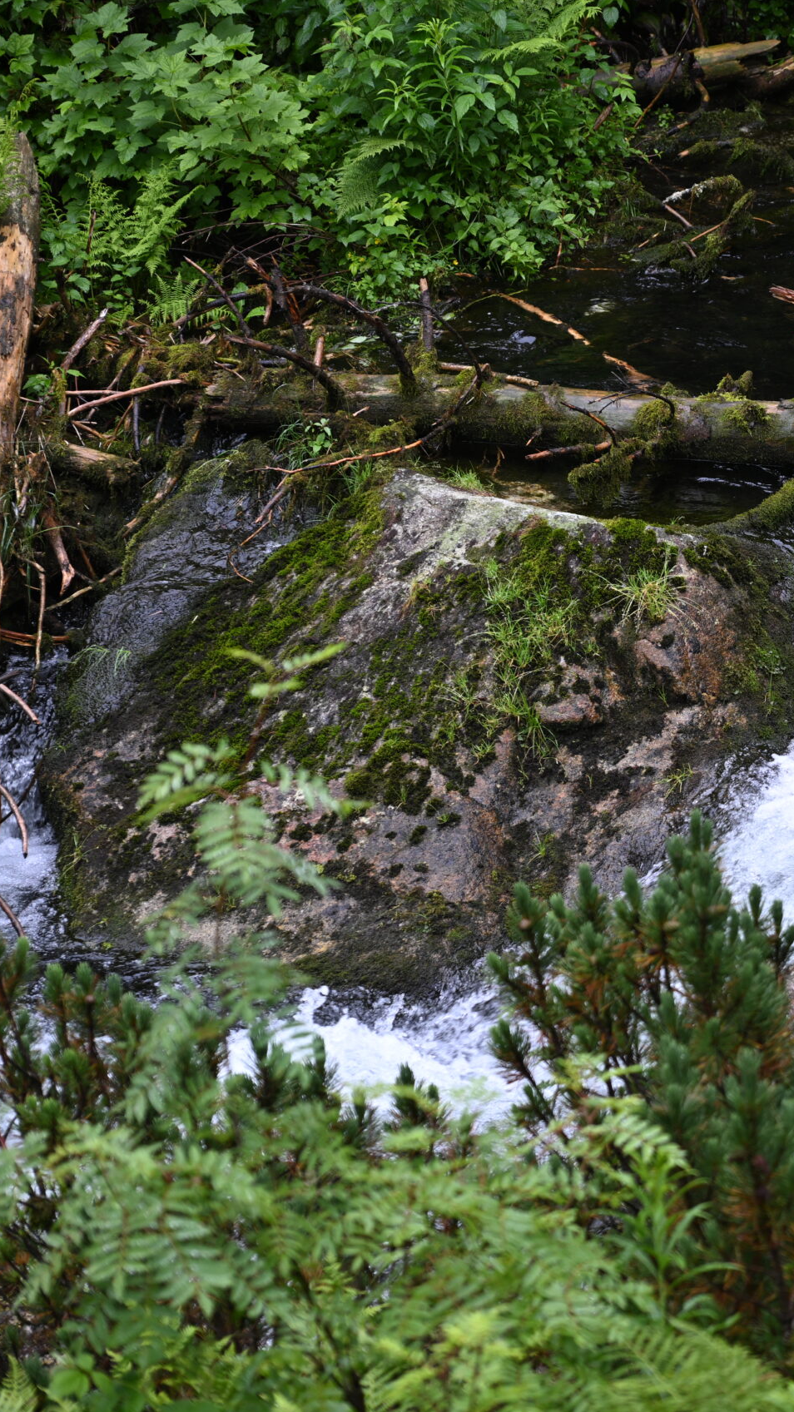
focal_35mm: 147
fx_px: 5504
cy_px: 708
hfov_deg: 8.2
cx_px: 908
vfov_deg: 14.6
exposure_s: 1/250
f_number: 4
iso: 100
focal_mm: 93
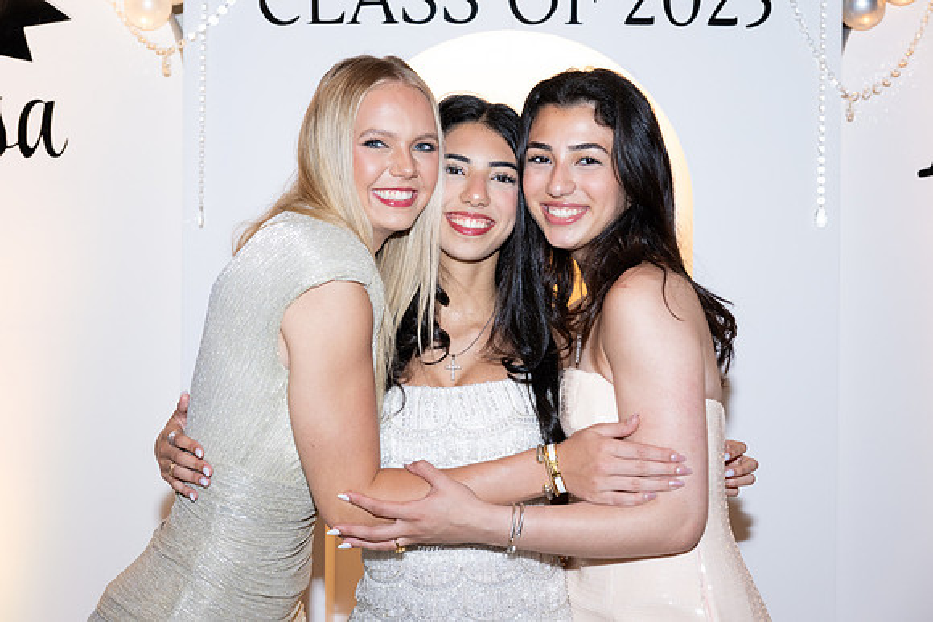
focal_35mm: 56
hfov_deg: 35.6
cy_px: 311
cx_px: 466
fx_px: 1452
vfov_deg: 24.2
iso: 1000
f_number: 5.6
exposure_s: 1/80
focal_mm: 56
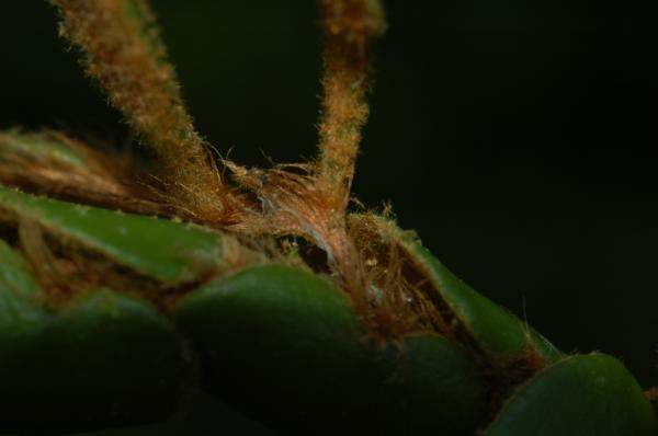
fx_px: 1642
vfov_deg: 15.1
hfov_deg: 22.7
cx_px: 329
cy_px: 218
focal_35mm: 90
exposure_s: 1/60
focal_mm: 60
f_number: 18
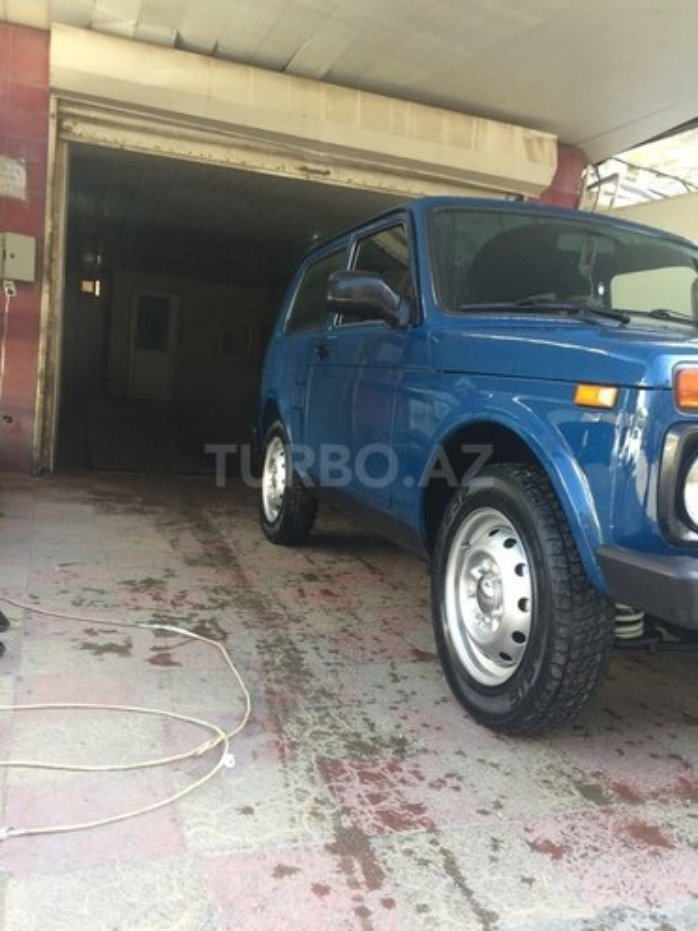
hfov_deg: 48.2
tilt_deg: -10.8
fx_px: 780
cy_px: 466
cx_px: 349
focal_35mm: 29
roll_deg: -5.0
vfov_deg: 61.7
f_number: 2.2
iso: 64
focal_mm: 4.15
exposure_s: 1/100
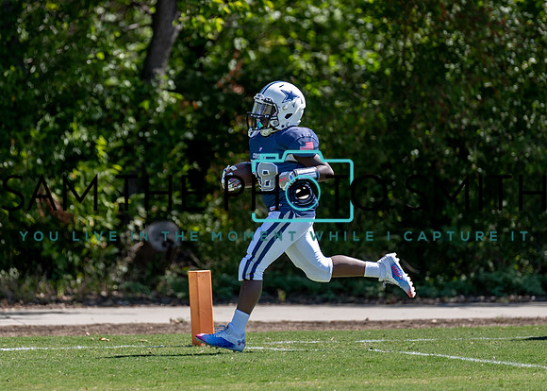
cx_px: 213
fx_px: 5558
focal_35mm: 358
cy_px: 175
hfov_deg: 5.6
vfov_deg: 4.0
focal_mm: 200
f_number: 2.8
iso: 100
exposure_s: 1/1600
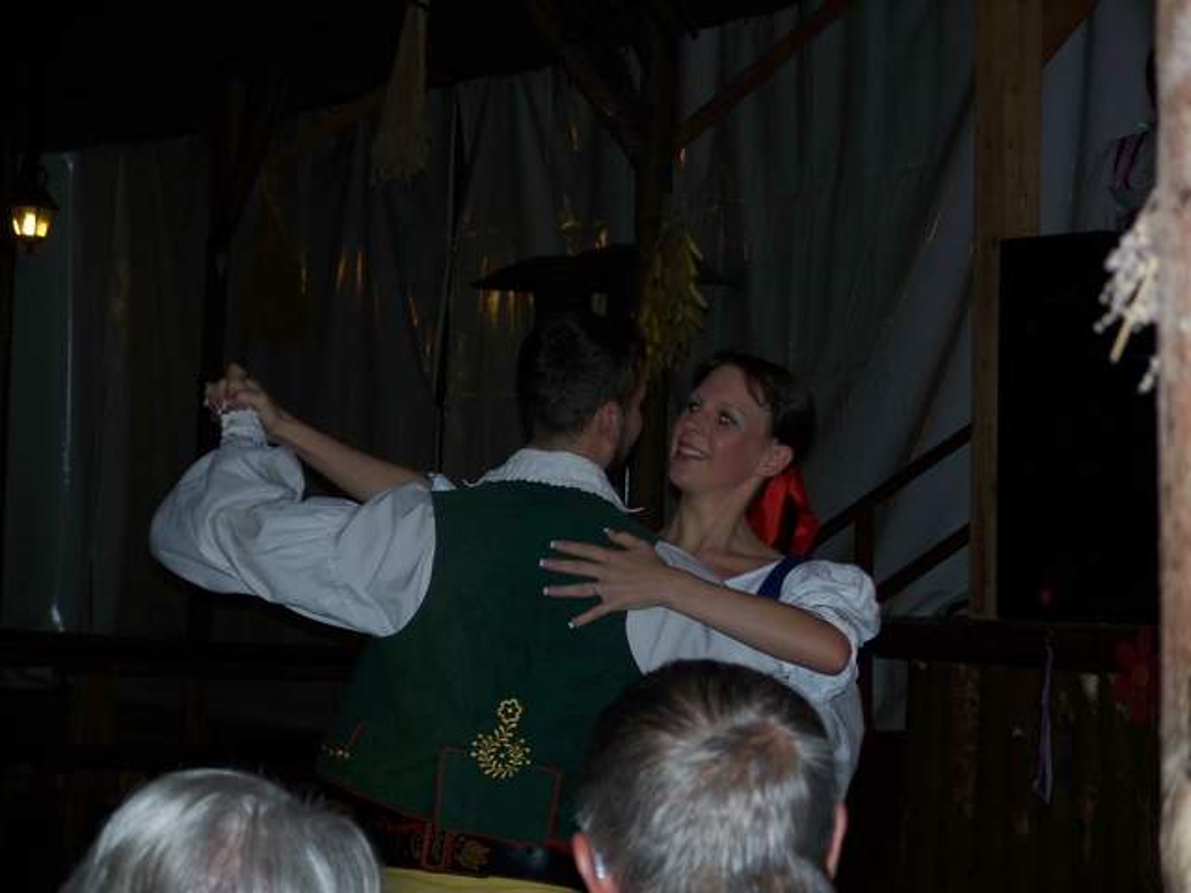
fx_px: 3888
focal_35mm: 113
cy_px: 446
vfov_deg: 13.1
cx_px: 596
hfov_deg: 17.4
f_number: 3.6
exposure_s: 1/160
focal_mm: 23.9
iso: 200
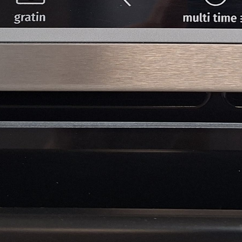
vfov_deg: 18.0
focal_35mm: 91
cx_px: 219
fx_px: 720
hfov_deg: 18.8
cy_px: -59
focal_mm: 5.54
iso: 160
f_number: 1.8
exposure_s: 1/50
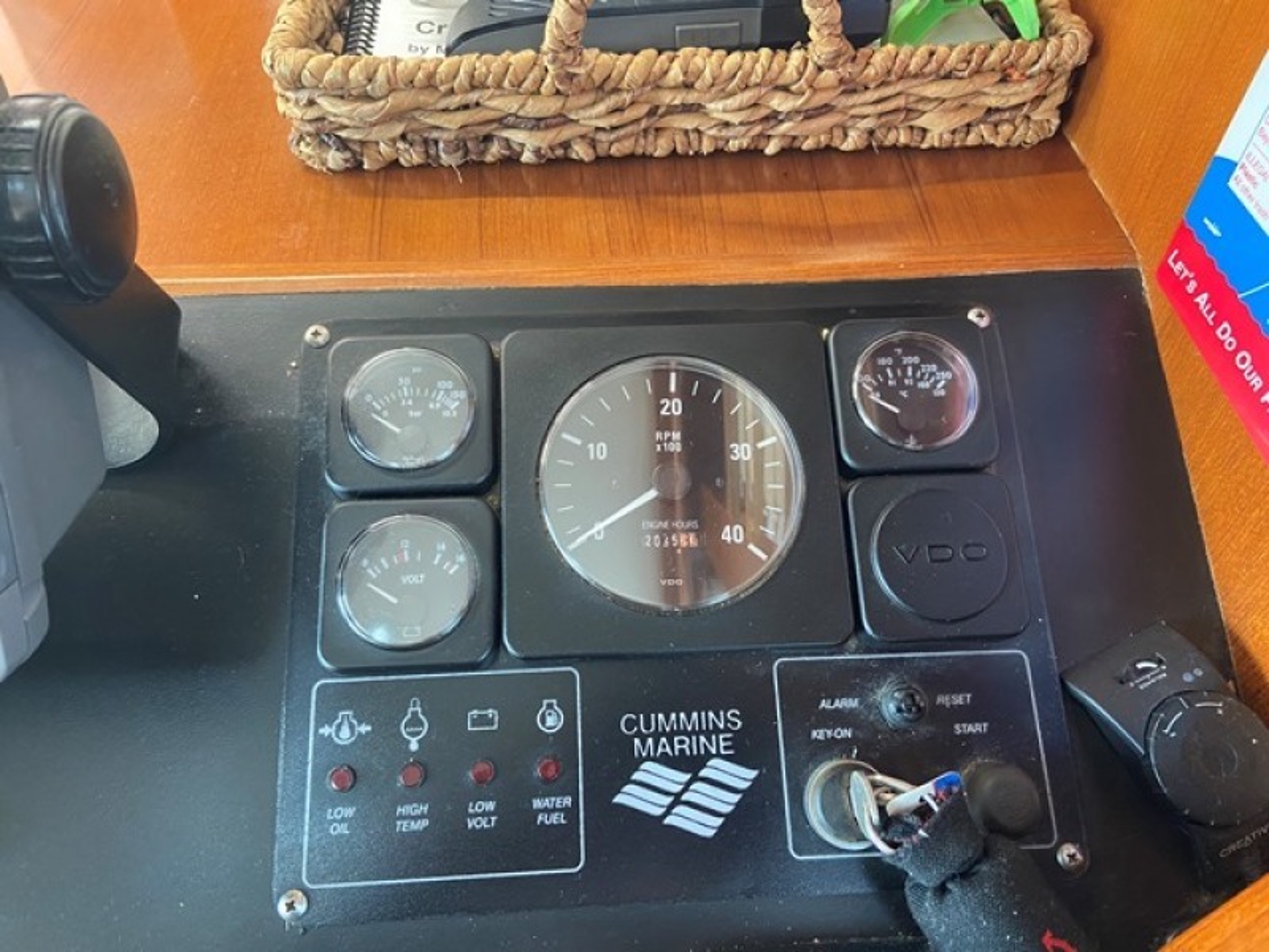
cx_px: 634
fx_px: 953
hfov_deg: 67.3
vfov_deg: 53.1
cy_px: 476
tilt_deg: -50.1
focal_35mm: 26
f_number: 1.8
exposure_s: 1/40
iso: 400
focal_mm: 4.25
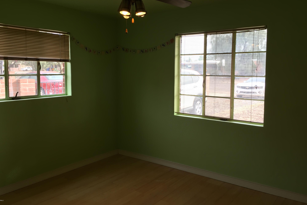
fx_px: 264
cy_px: 89
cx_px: 151
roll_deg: -0.8
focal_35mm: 31
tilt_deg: -2.4
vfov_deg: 42.2
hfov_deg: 60.3
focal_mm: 4.15
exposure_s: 1/120
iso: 40
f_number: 2.2
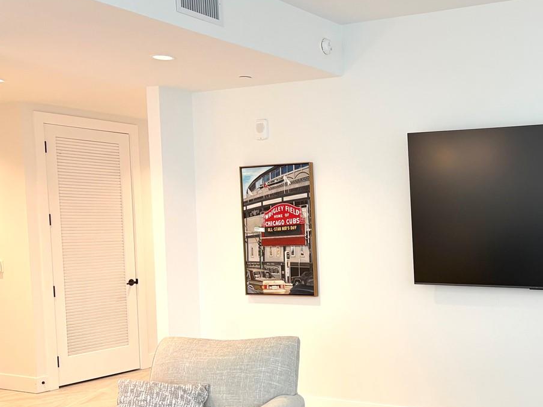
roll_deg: +0.6
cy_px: 276
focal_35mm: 46
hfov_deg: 38.9
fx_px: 722
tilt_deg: -3.9
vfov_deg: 31.2
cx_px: 466
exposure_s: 1/120
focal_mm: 5.96
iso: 100
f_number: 1.6
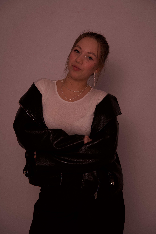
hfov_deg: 18.2
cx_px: 78
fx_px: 487
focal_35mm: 75
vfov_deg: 27.0
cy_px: 117
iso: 640
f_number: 6.3
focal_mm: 75
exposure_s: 1/100
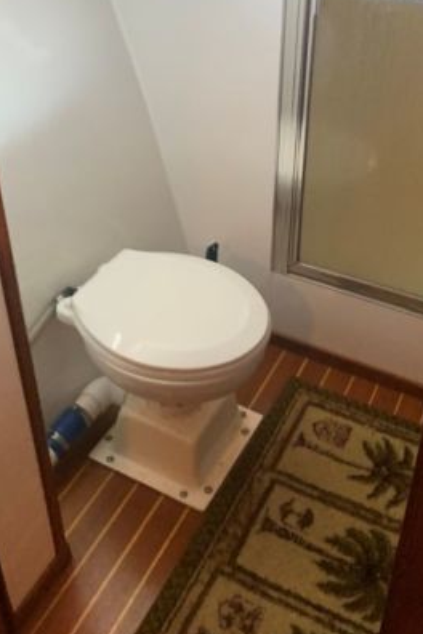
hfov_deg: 32.5
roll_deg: +2.3
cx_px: 253
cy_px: 203
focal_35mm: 41
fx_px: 723
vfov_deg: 46.5
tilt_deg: -31.4
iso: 400
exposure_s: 1/40
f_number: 1.8
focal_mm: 4.25
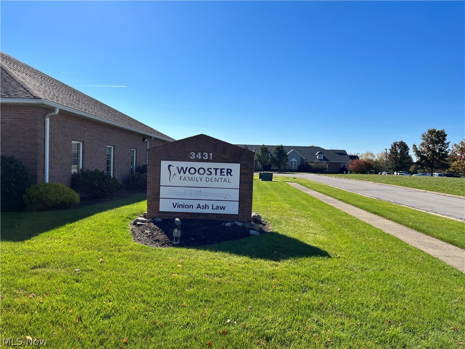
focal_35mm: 26
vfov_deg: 53.1
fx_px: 349
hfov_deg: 67.3
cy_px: 174
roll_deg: -2.1
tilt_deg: -2.4
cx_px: 232
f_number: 1.6
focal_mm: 5.1
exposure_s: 1/5556
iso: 50
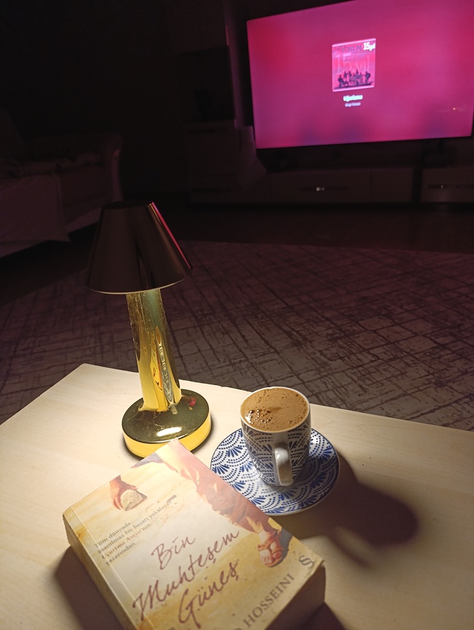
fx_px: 419
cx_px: 237
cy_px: 315
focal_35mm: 23
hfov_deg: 59.0
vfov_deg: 73.8
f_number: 1.6
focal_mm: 6.14
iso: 1000
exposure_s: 1/33.3
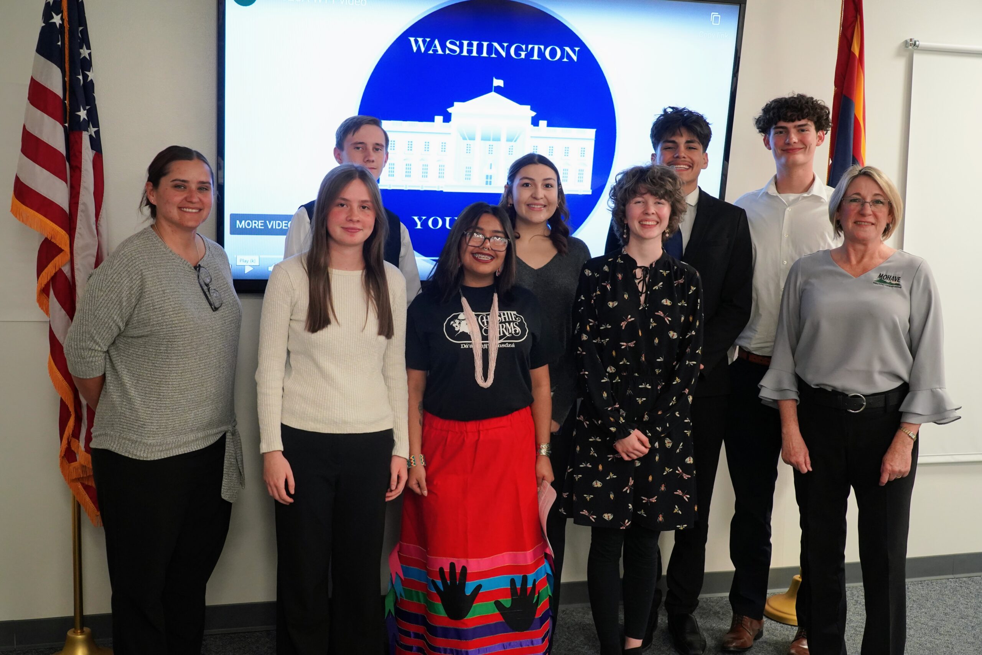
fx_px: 1091
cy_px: 328
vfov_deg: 33.4
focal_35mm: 40
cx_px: 491
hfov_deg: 48.5
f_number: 4
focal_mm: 40
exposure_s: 1/160
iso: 4000
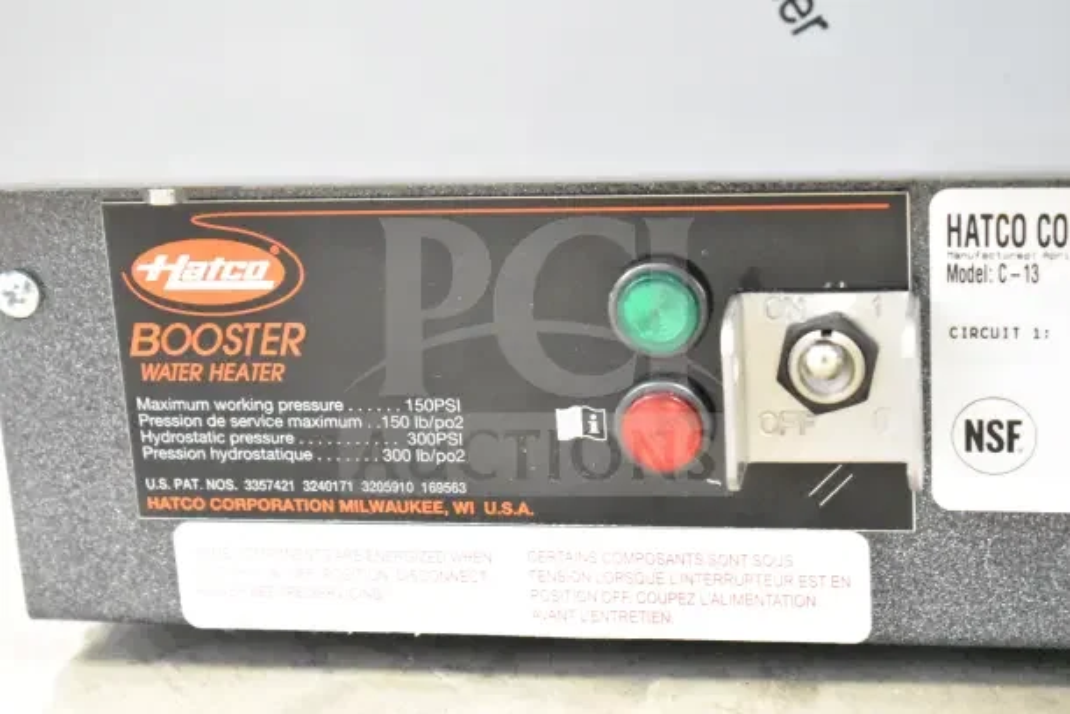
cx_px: 535
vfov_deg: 16.6
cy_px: 357
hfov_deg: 24.6
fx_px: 2453
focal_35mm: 82
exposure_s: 1/25
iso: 25600
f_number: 5.6
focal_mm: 55
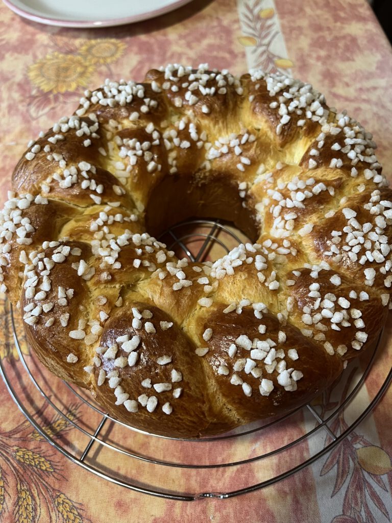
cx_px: 196
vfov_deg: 67.3
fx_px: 393
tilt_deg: -60.9
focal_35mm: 26
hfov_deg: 53.1
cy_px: 262
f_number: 1.6
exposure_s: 1/75
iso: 125
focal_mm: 5.1
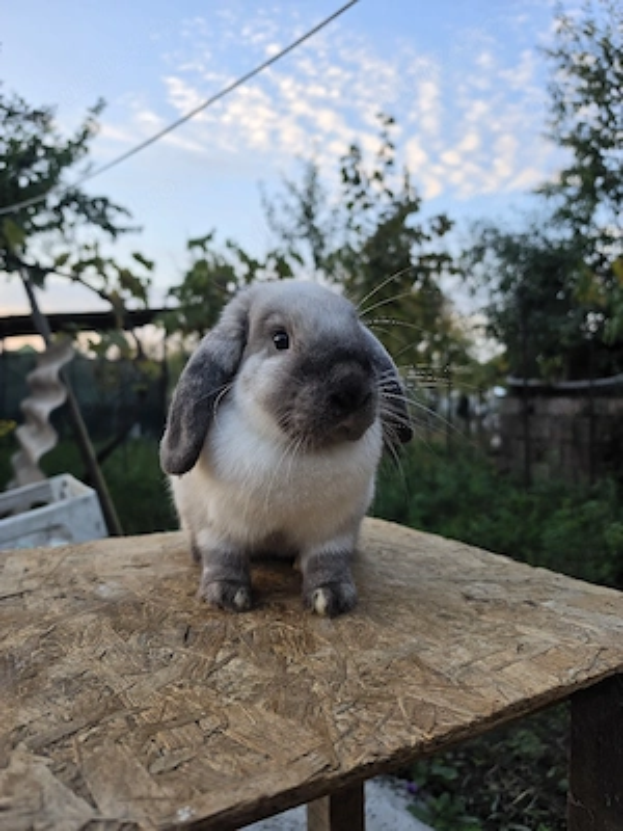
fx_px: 552
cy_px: 416
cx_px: 312
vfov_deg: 73.9
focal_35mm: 23
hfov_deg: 58.9
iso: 25
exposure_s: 1/370
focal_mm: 6.5
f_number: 1.4
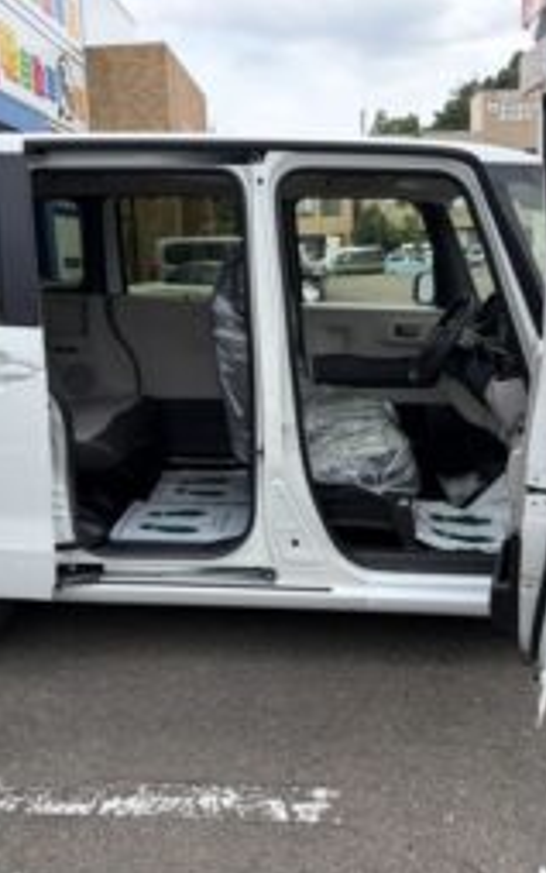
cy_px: 435
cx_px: 268
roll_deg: +3.1
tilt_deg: -11.2
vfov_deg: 51.5
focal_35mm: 38
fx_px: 904
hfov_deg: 33.6
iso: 50
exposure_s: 1/1848
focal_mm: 5.96
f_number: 1.6
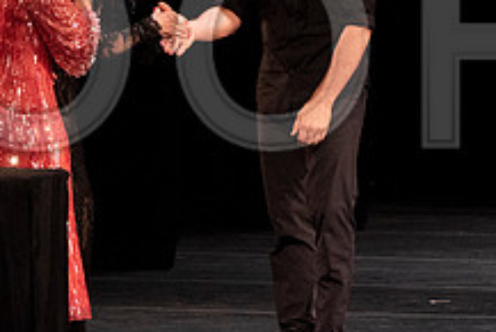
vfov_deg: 1.7
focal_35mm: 810
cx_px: 16
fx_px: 11167
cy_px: 52
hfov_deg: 2.5
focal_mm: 303
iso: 12800
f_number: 10
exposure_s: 1/320
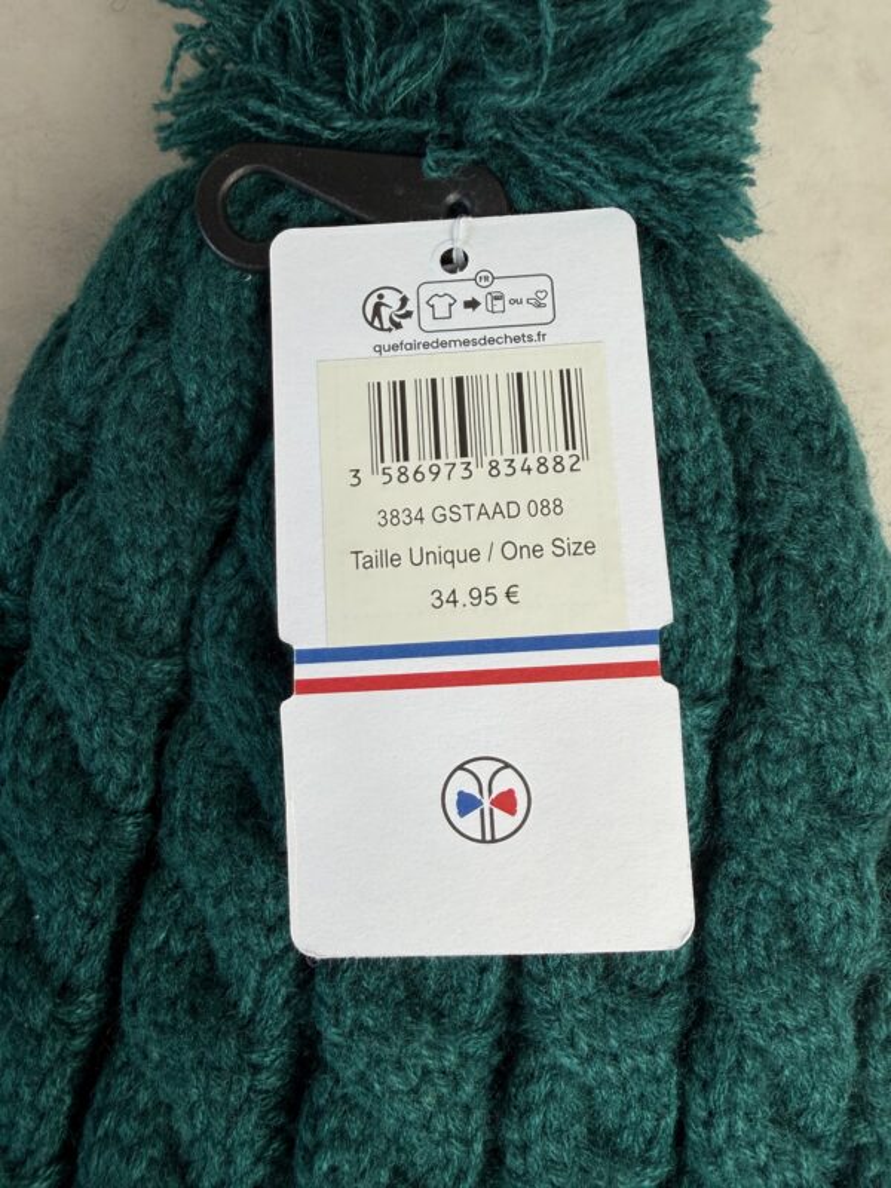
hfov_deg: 56.8
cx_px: 446
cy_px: 594
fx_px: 824
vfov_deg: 71.6
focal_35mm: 24
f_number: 2.2
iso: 80
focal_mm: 2.22
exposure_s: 1/100
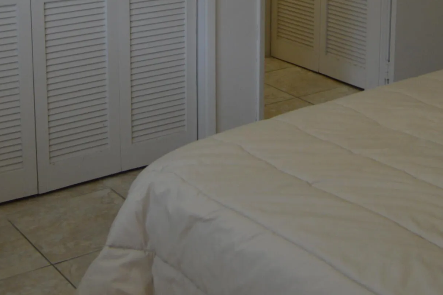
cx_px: 255
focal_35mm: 67
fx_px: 824
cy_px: -55
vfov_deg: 19.2
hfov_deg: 30.1
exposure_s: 1/60
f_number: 3.5
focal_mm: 18
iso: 400
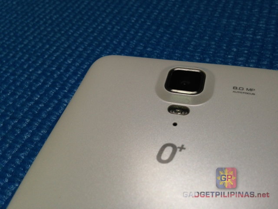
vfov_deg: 42.9
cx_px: 139
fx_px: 265
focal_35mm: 33
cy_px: 104
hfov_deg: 55.4
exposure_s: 1/20
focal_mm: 4.13
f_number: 2.4
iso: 80
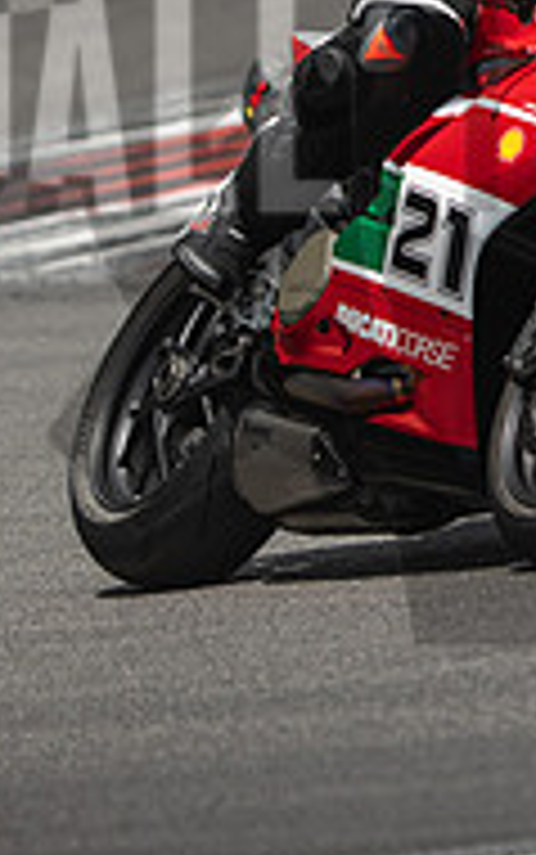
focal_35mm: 933
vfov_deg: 2.3
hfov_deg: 1.4
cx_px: 482
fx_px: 21773
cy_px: 97
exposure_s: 1/2000
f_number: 2.8
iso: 125
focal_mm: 200
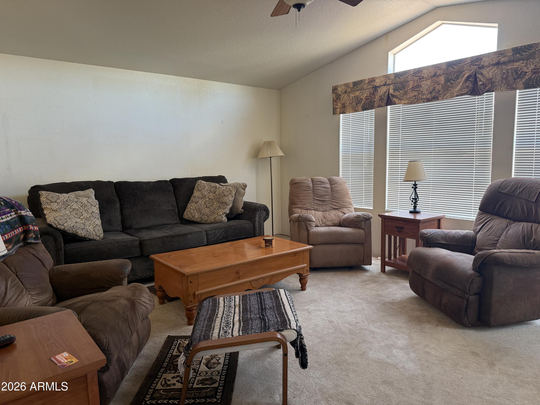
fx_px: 374
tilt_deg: -5.6
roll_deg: +0.7
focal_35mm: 24
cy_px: 202
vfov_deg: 56.8
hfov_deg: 71.6
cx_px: 270
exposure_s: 1/71
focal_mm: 6.76
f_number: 1.78
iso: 200
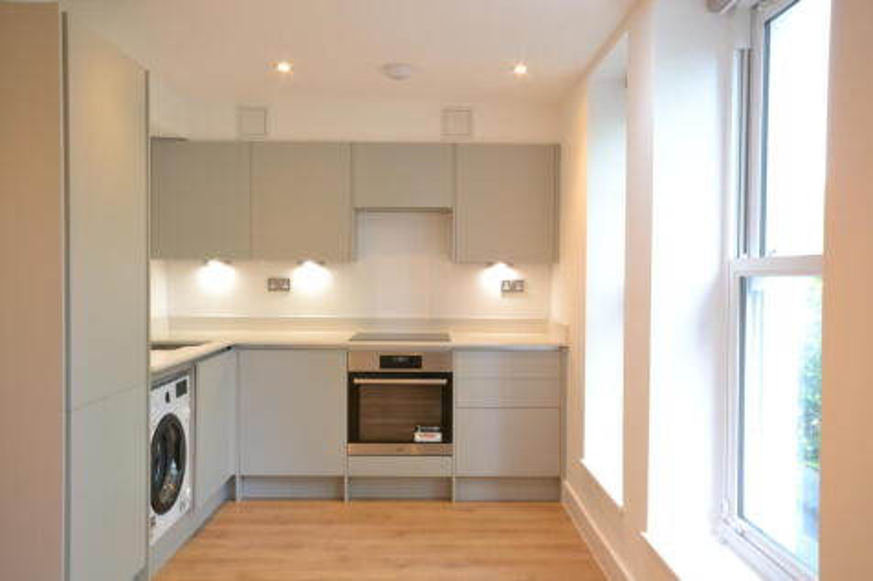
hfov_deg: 61.9
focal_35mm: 30
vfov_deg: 43.6
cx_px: 436
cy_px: 290
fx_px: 727
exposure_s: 1/15
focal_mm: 20
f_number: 14
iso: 1600
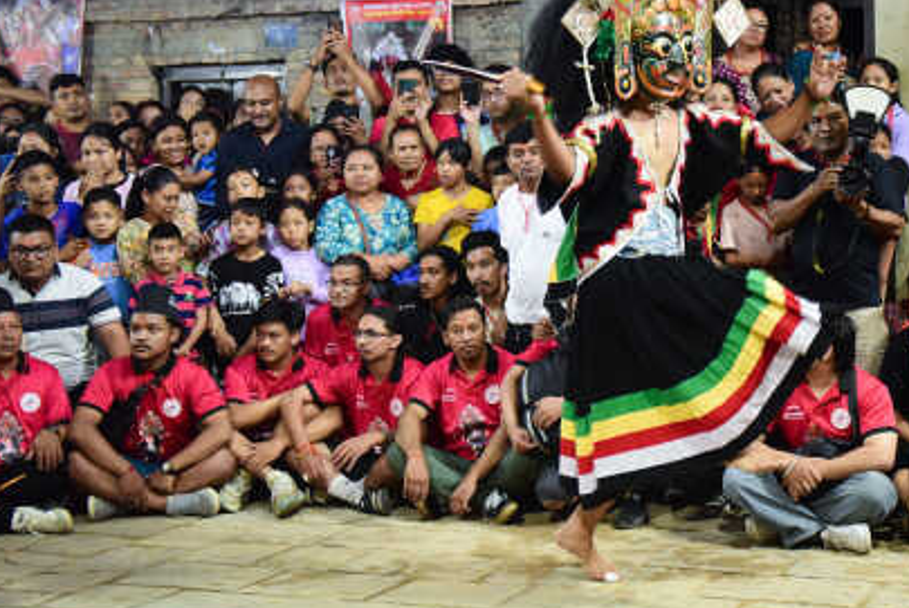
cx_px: 659
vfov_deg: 20.9
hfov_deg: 30.5
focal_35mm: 65
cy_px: 227
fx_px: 1643
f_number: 2.8
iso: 5000
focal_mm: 44
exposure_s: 1/200
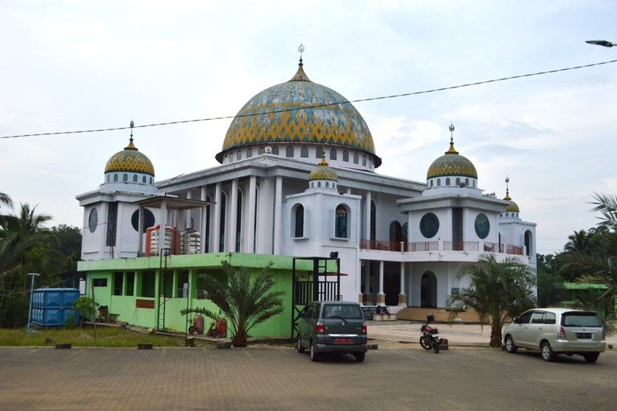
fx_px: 617
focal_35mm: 36
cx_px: 308
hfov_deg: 53.2
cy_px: 206
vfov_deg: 36.8
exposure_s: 1/320
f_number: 5
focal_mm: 24
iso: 110
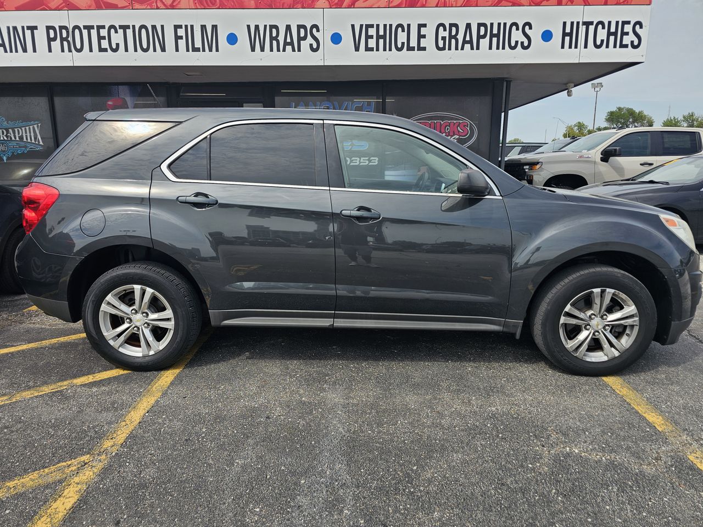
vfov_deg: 58.9
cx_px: 352
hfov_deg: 73.9
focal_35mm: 23
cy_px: 264
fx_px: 467
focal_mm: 6.3
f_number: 1.7
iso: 10
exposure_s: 1/531
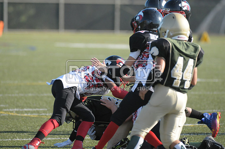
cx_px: 112
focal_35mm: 435
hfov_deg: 4.7
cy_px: 74
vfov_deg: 3.2
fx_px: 2715
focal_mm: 290
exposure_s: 1/5000
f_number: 4
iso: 1600
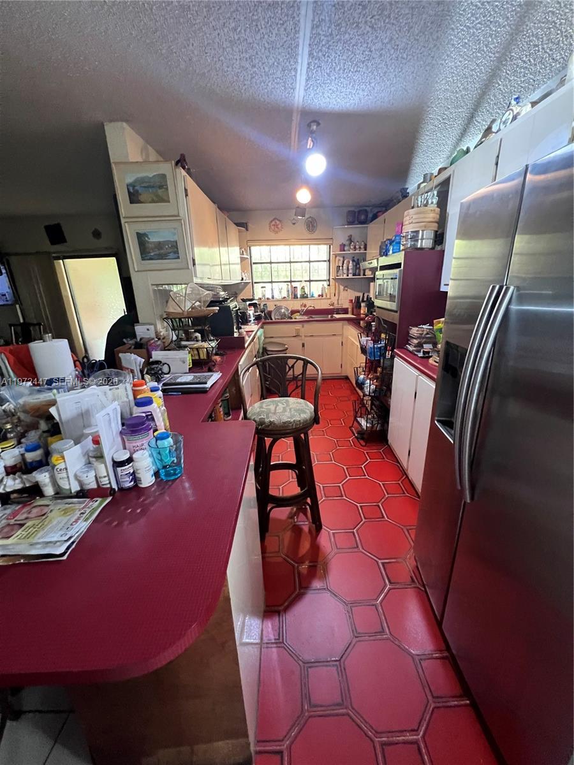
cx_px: 287
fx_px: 287
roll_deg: +2.4
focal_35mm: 13
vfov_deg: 106.2
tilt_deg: -17.5
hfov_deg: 89.9
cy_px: 382
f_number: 1.8
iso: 800
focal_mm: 1.57
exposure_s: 1/60
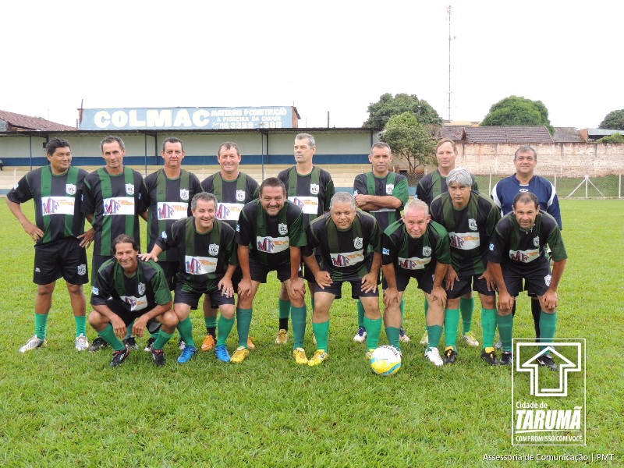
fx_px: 721
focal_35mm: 40
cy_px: 234
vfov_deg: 36.0
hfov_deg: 46.8
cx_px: 312
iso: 100
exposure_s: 1/100
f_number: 3.3
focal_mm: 7.1
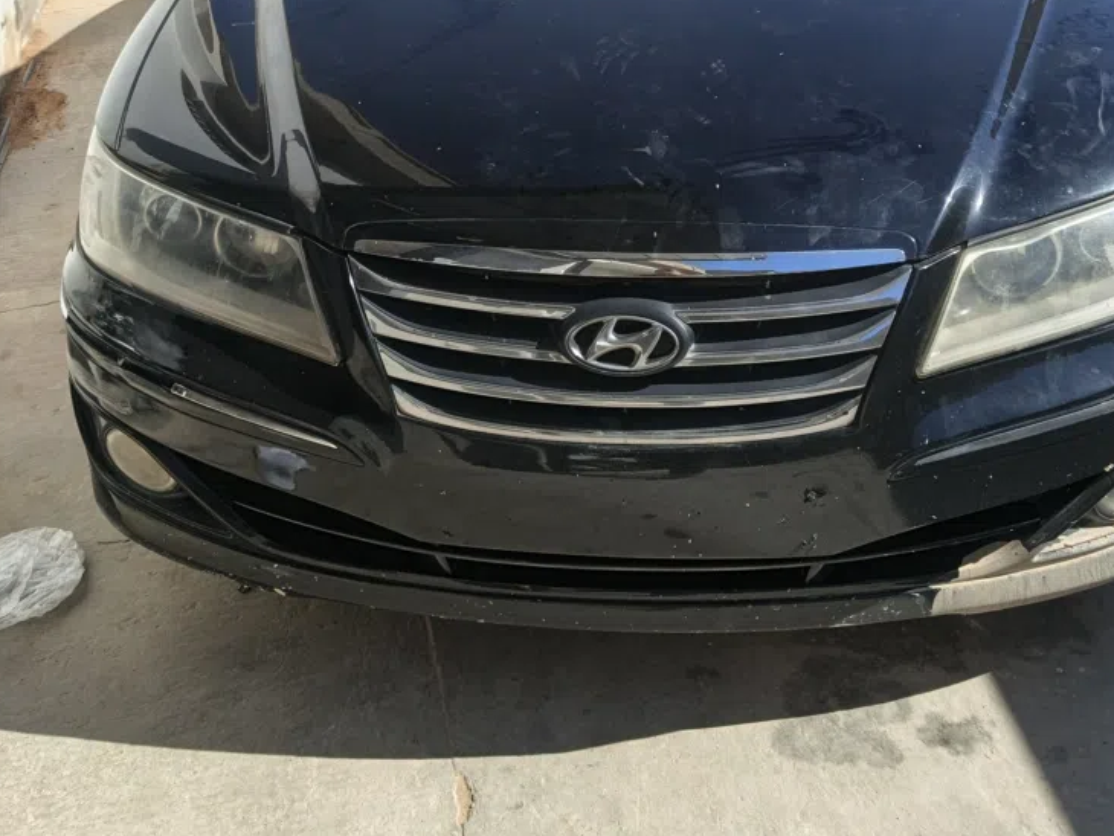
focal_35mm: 43
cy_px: 24
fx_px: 1384
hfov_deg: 43.6
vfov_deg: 31.4
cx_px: 670
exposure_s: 1/1605
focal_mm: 5.56
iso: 51
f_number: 1.8
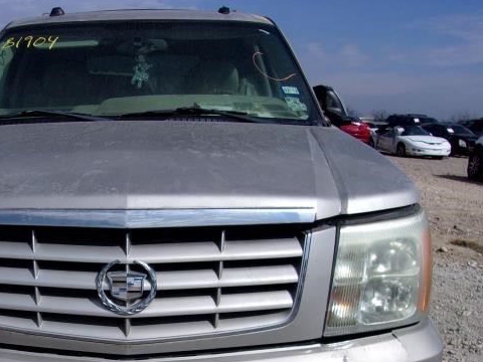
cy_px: 266
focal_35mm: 45
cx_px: 132
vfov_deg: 31.7
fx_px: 628
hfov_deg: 41.1
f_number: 10.4
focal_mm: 4.9
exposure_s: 1/250
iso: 80
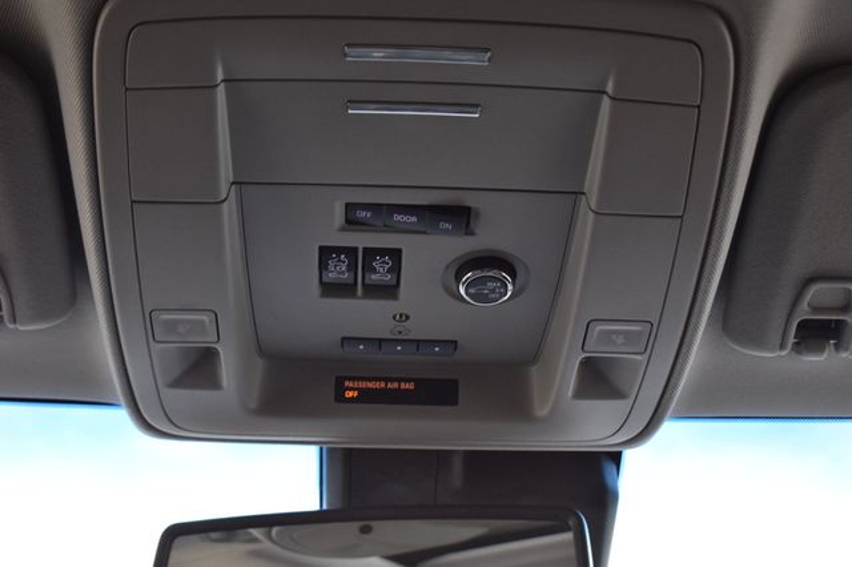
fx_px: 1348
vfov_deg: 23.8
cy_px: 284
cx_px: 426
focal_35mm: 57
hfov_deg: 35.1
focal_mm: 38
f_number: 6.3
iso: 1000
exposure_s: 1/15
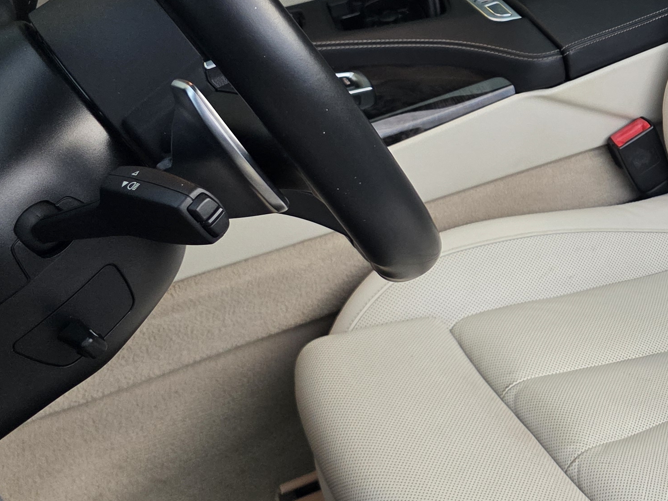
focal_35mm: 62
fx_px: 1196
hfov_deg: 27.4
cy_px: 58
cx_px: 804
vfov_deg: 23.1
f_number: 1.7
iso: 250
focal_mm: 6.3
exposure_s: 1/100
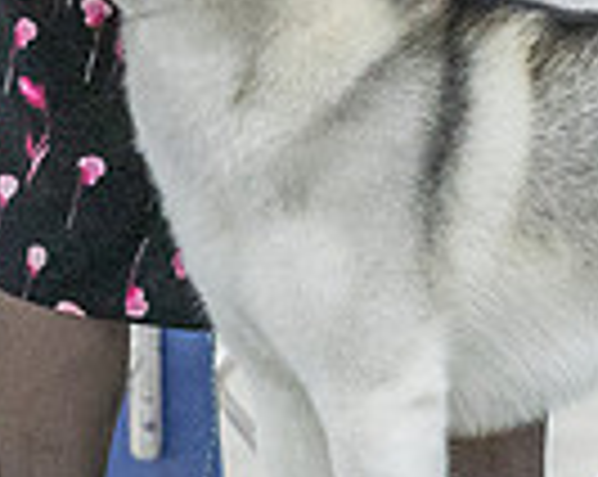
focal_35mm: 676
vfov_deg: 2.3
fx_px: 11947
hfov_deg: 2.9
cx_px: 335
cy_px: -72
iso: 6400
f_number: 3.2
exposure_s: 1/320
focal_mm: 142
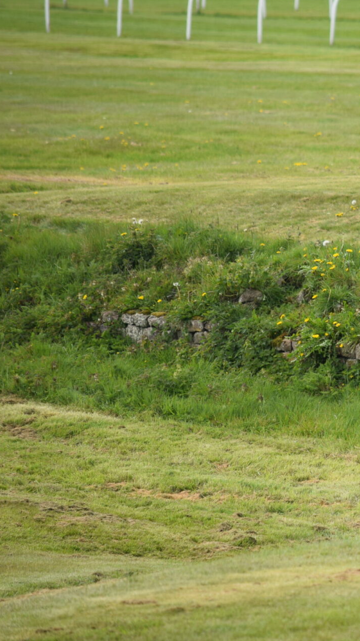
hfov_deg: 2.2
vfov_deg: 4.0
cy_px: 316
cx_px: 476
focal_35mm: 543
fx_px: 9215
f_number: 5.6
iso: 220
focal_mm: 220
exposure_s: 1/500
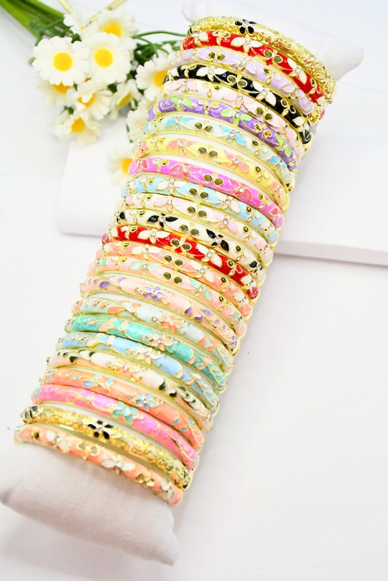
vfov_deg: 31.9
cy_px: 290
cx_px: 194
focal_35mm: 63
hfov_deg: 21.6
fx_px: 1018
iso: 12800
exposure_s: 1/1000
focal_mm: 42
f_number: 5.6
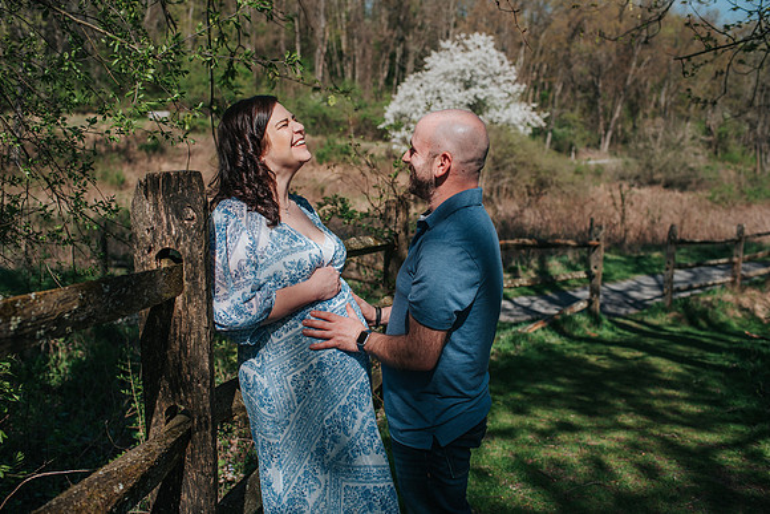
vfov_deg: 37.9
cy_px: 257
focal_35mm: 35
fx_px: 749
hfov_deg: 54.4
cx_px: 385
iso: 110
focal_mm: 35
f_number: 3.5
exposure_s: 1/1250
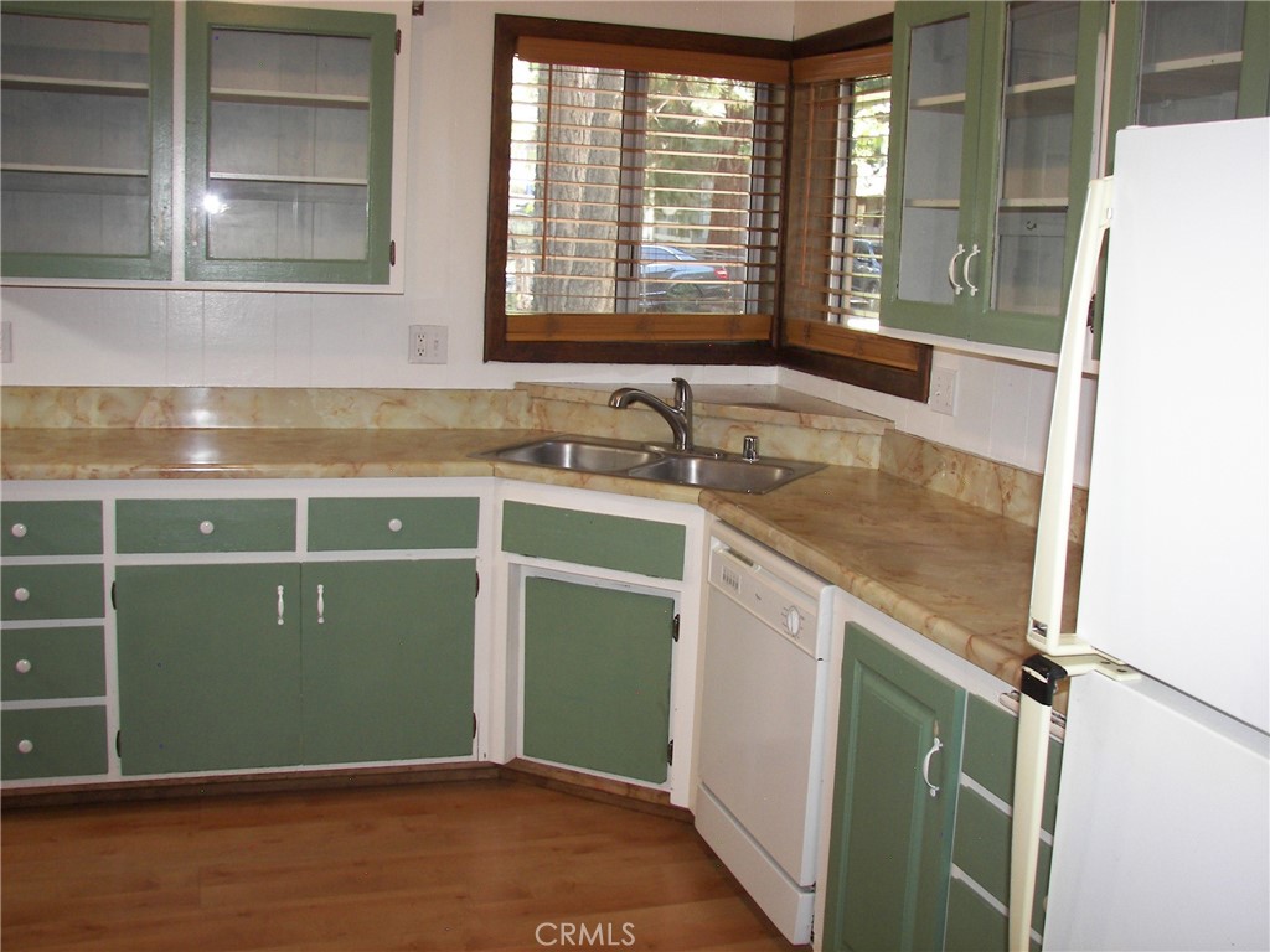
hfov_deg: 51.4
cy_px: 476
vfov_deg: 39.7
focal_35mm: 36
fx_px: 1321
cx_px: 635
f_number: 2.8
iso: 100
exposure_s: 1/30
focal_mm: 6
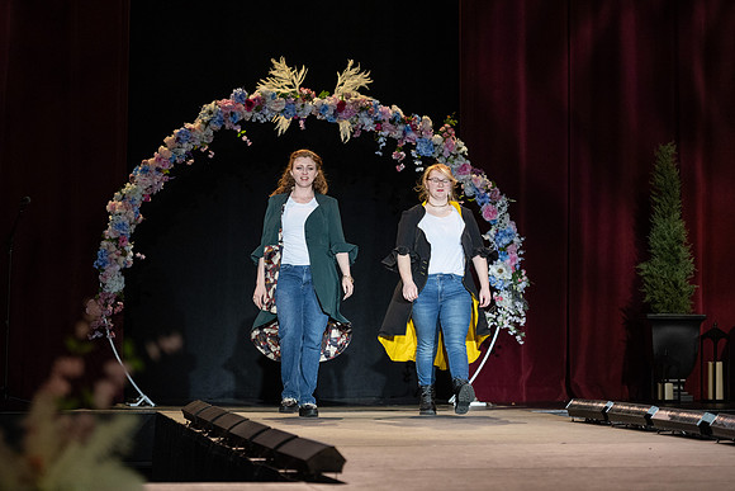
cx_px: 365
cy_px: 171
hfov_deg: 13.3
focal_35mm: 155
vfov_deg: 8.9
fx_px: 3163
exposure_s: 1/1000
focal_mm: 110
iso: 800
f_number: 2.8
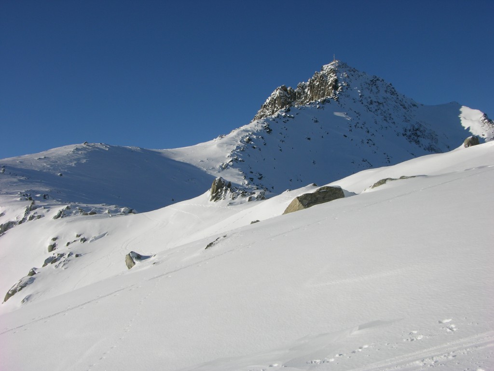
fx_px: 499
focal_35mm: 35
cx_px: 247
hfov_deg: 52.6
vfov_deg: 40.7
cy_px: 186
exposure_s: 1/303
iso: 50
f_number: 8
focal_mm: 8.9
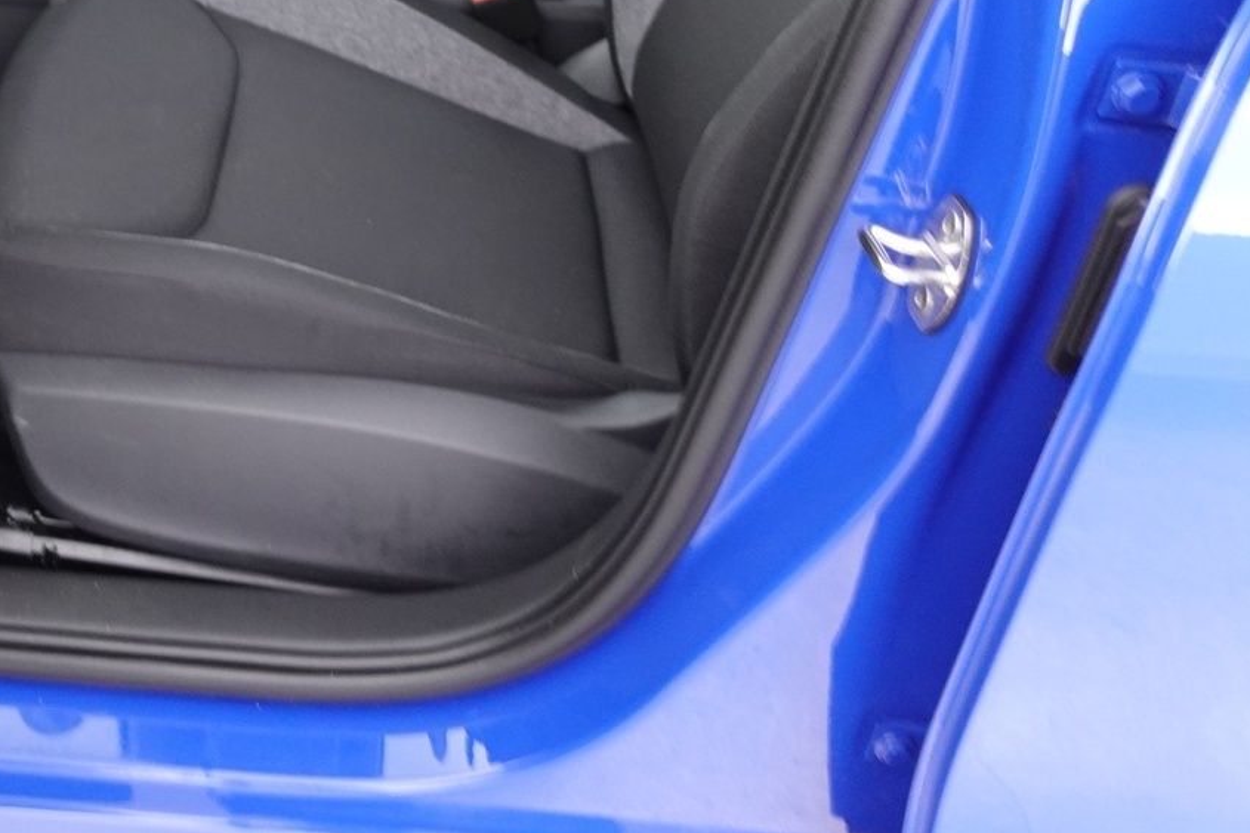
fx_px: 1597
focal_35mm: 46
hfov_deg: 40.8
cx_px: 238
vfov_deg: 28.2
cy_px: 93
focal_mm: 9.4
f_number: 1.8
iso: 800
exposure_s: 1/13
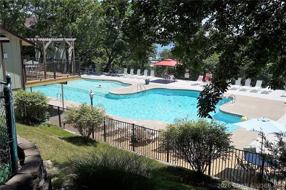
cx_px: 143
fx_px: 262
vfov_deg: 39.9
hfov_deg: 57.3
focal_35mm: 33
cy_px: 95
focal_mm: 22
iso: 200
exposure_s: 1/800
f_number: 8
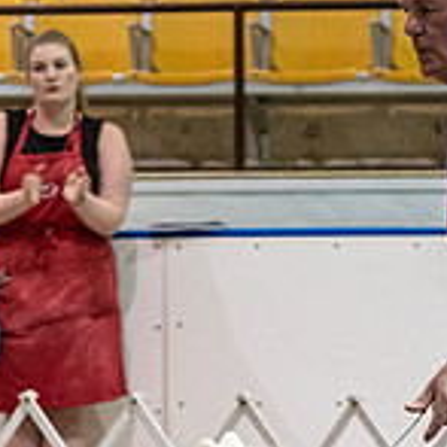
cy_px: 331
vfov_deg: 5.8
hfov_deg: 5.8
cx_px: 531
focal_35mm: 301
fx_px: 4397
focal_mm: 77
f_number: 4
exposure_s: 1/320
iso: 3200
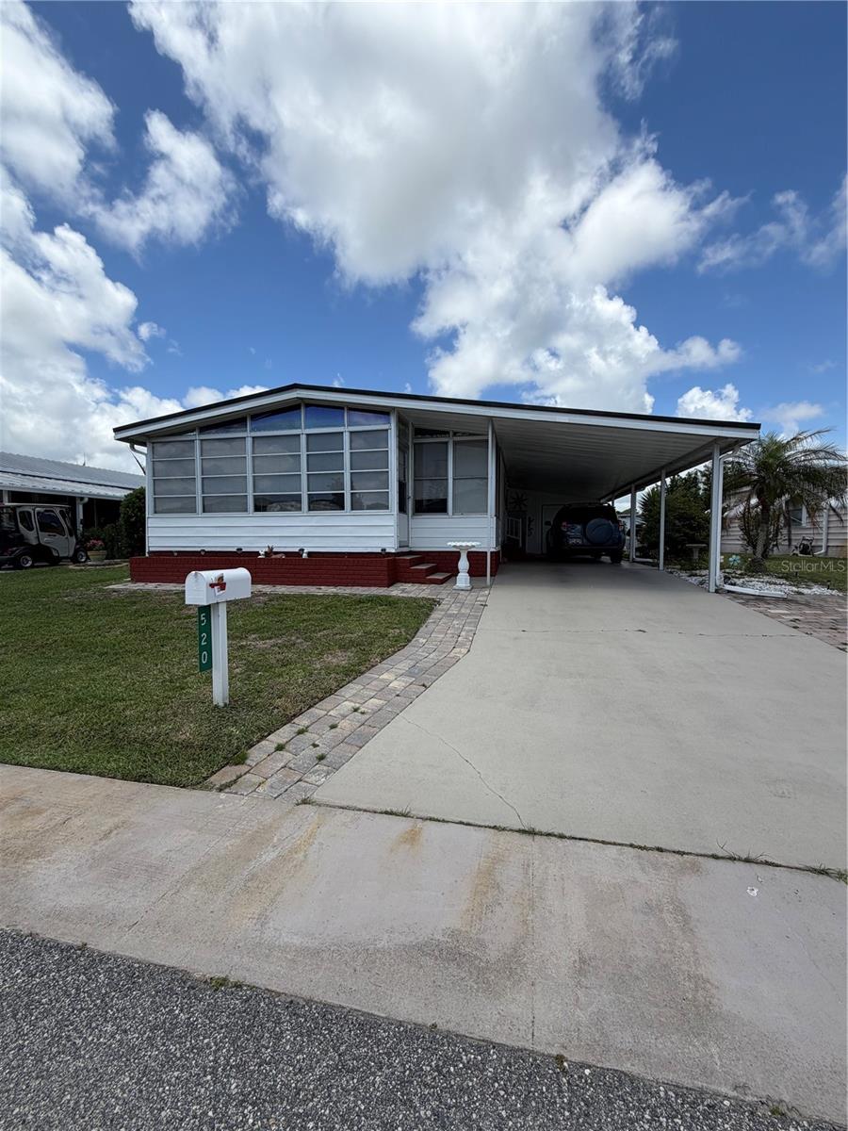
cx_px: 424
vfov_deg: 102.1
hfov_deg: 85.7
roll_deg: -1.4
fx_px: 457
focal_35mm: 14
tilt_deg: -3.0
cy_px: 566
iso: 20
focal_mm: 2.22
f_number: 2.2
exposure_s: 1/1050
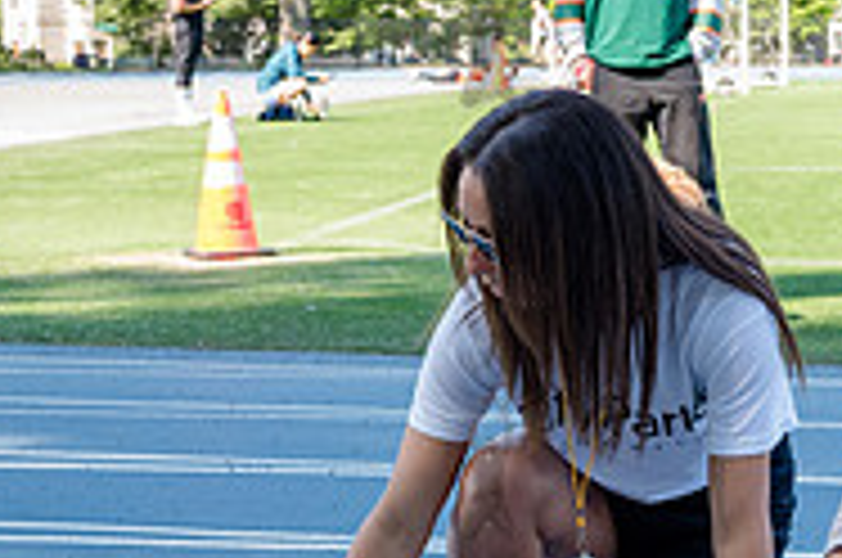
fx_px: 2989
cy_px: 461
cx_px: 486
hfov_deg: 16.0
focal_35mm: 128
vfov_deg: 10.6
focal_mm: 36
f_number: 4.5
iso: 400
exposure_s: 1/320
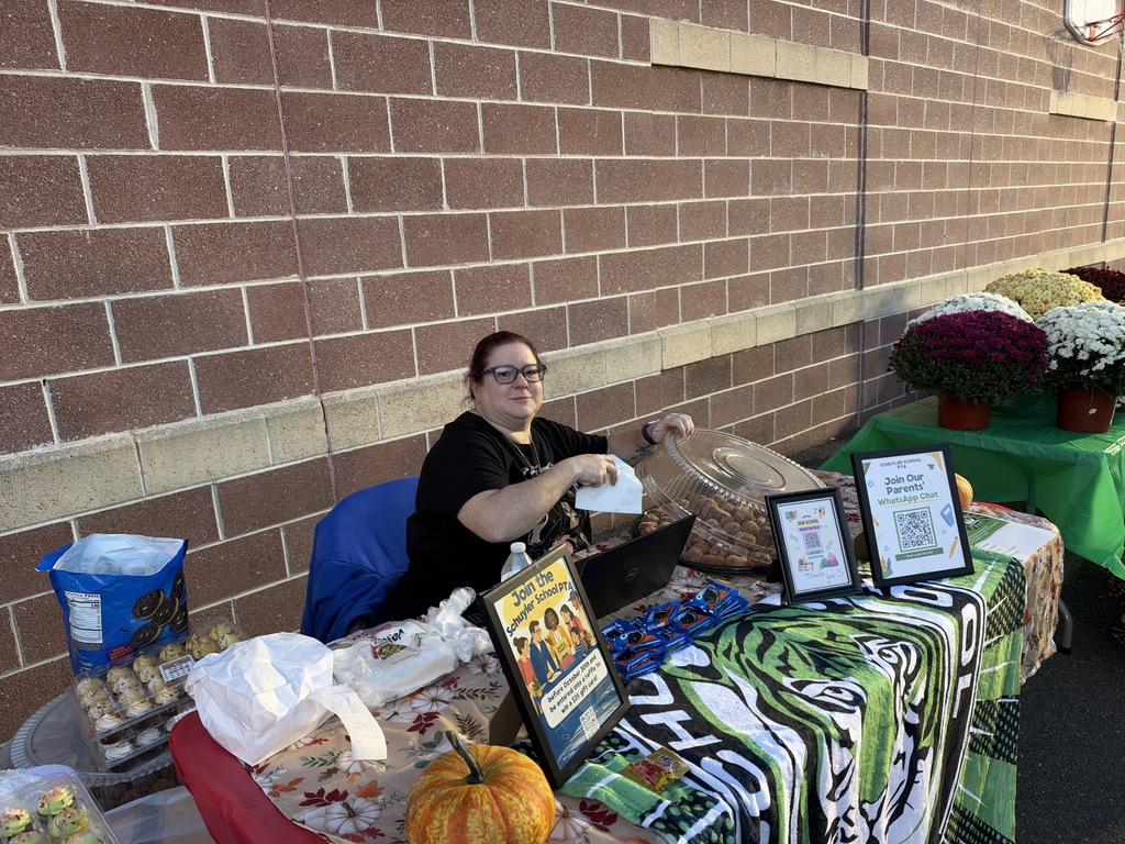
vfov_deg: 56.8
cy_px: 422
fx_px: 780
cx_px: 562
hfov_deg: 71.6
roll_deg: +3.6
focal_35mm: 24
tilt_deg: -13.1
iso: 250
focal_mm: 6.93
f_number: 1.48
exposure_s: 1/120
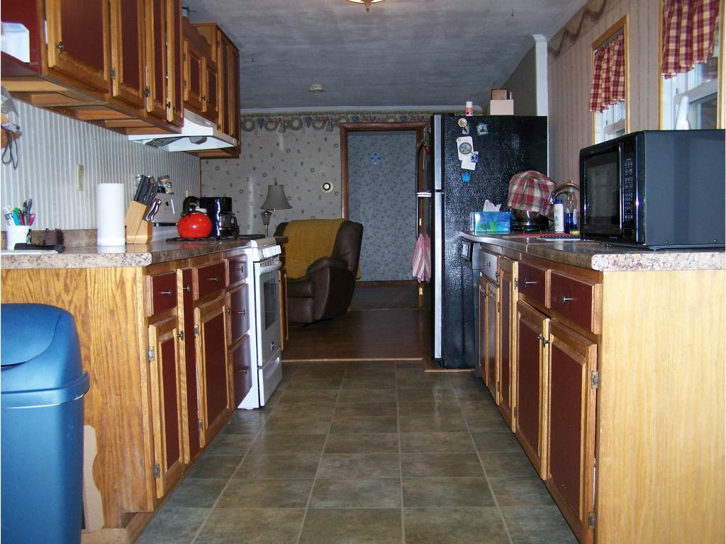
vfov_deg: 37.7
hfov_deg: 49.0
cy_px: 272
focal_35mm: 38
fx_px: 797
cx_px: 363
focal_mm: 6.3
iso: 160
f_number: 2.8
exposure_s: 1/60
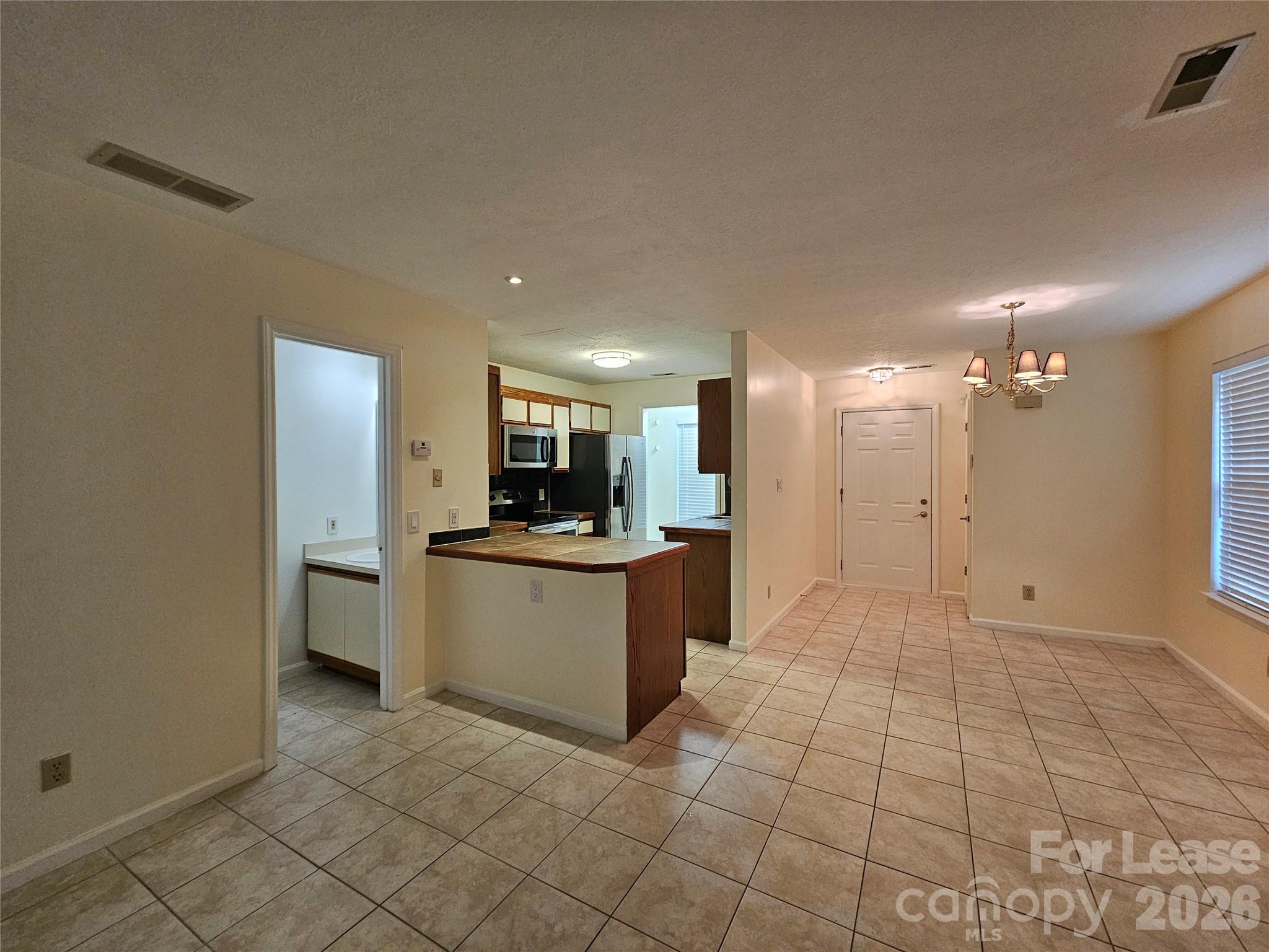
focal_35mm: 13
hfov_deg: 106.2
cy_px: 476
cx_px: 634
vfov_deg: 89.9
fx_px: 477
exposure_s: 1/60
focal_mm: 2.2
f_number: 2.2
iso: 320
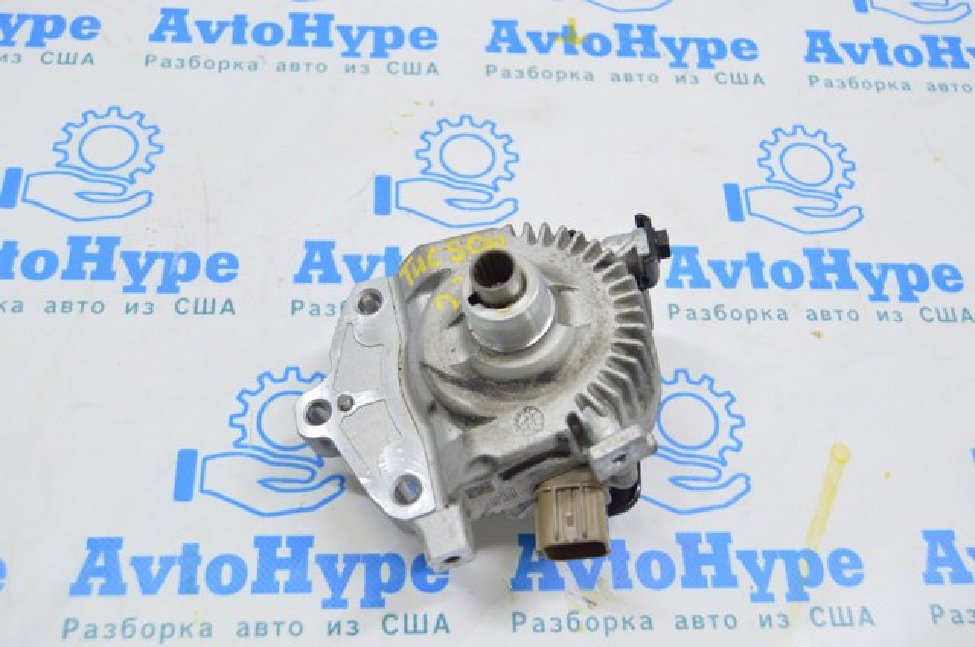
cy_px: 324
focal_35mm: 42
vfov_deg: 31.8
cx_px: 488
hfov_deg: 46.5
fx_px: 1136
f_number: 5.6
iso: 400
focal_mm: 28
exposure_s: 1/20
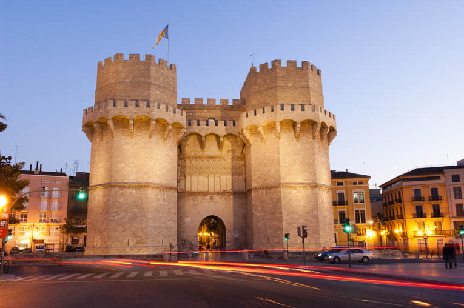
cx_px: 232
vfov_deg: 43.5
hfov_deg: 62.0
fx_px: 386
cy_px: 154
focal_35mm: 30
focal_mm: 20
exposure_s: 2
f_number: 11
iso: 100
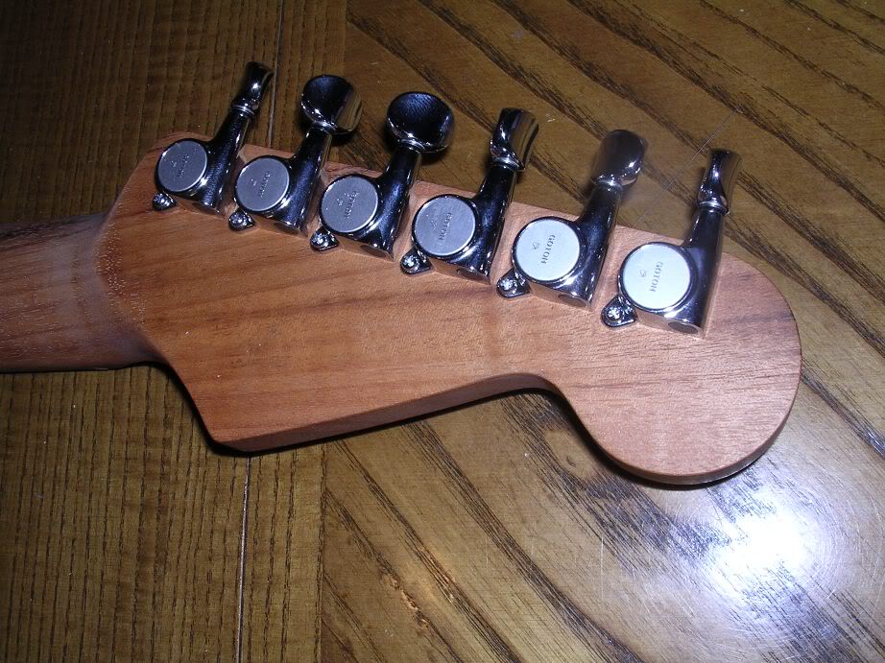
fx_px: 971
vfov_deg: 37.7
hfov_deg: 49.0
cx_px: 442
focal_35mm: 38
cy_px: 332
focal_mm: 5.8
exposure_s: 1/60.1
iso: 100
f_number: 5.6
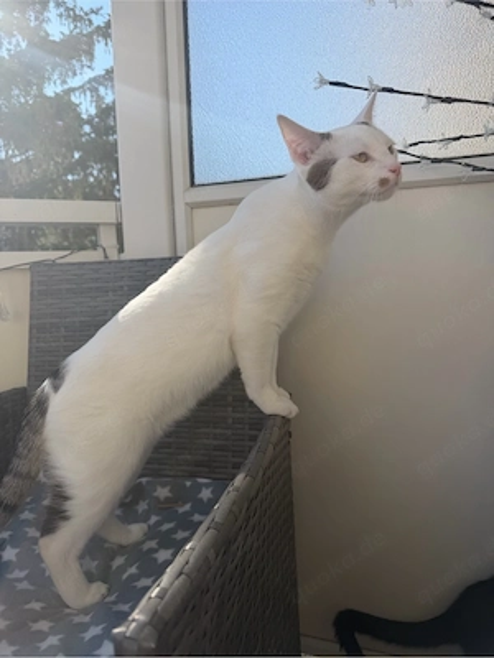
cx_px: 247
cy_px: 329
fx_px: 457
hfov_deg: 56.8
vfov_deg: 71.6
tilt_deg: -7.4
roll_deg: +1.6
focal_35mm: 24
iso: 80
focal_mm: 6.76
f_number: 1.78
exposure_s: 1/2611
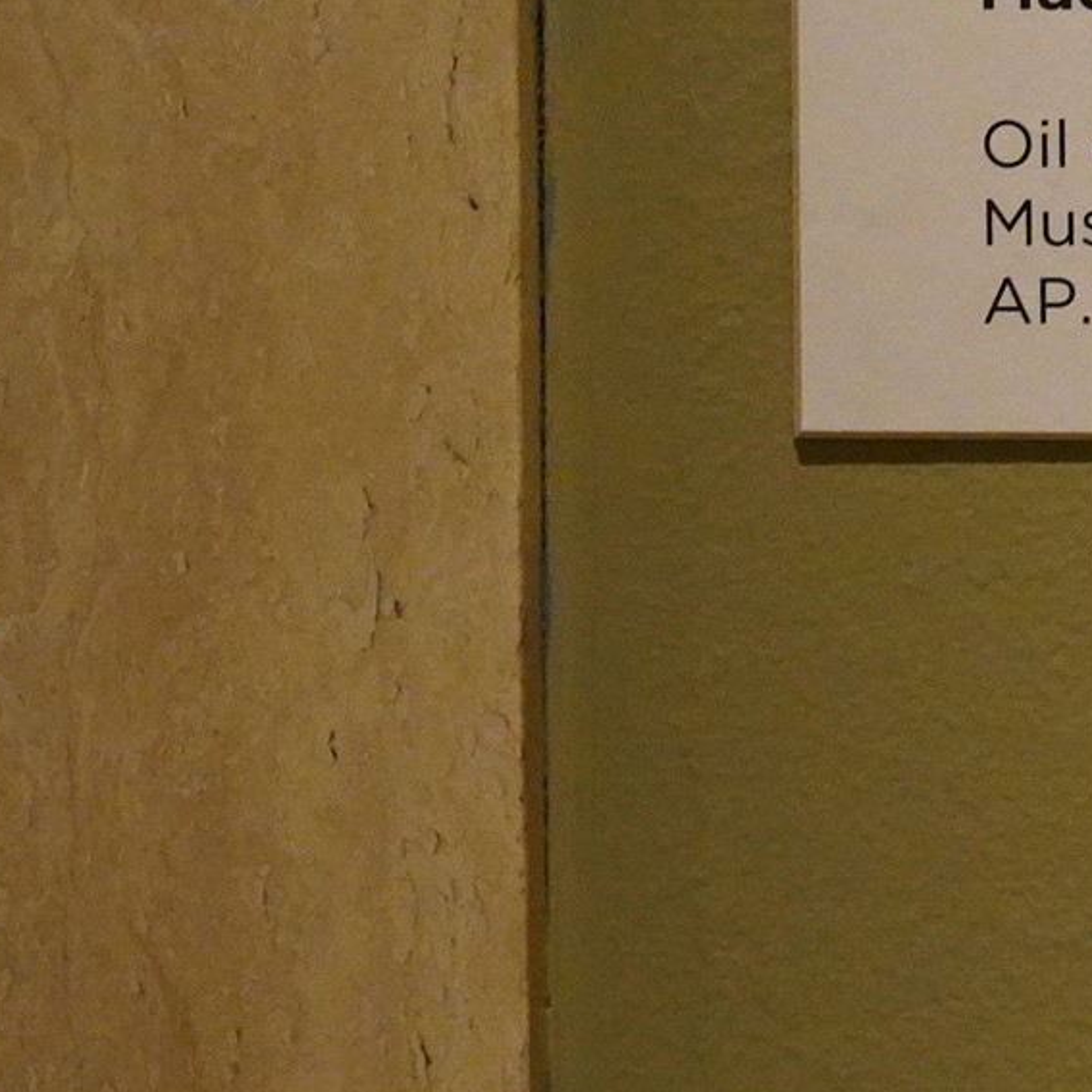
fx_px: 5139
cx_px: 1654
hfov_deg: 11.6
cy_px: 19
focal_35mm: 144
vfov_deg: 12.0
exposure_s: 1/80
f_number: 7.1
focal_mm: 48
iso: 10000
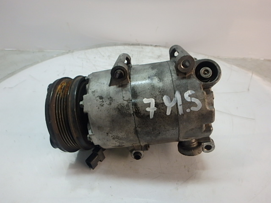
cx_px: 136
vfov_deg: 63.4
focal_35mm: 21
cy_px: 102
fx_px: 164
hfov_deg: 79.0
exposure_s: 1/50
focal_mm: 3.7
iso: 200
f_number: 3.5
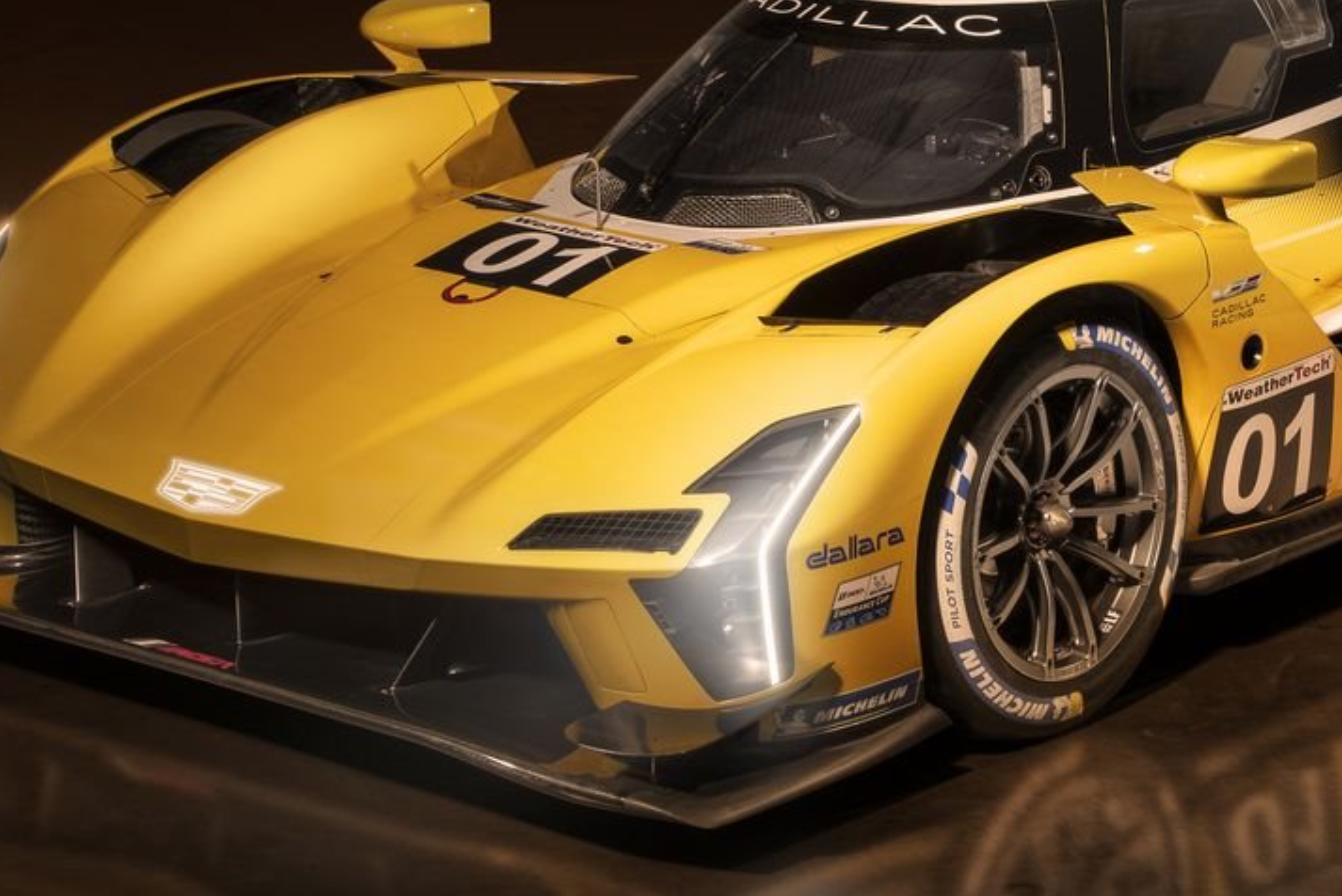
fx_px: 5855
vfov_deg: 8.7
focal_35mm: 157
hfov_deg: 13.0
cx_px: 983
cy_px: 159
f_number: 11
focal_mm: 70
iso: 100
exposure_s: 1/100
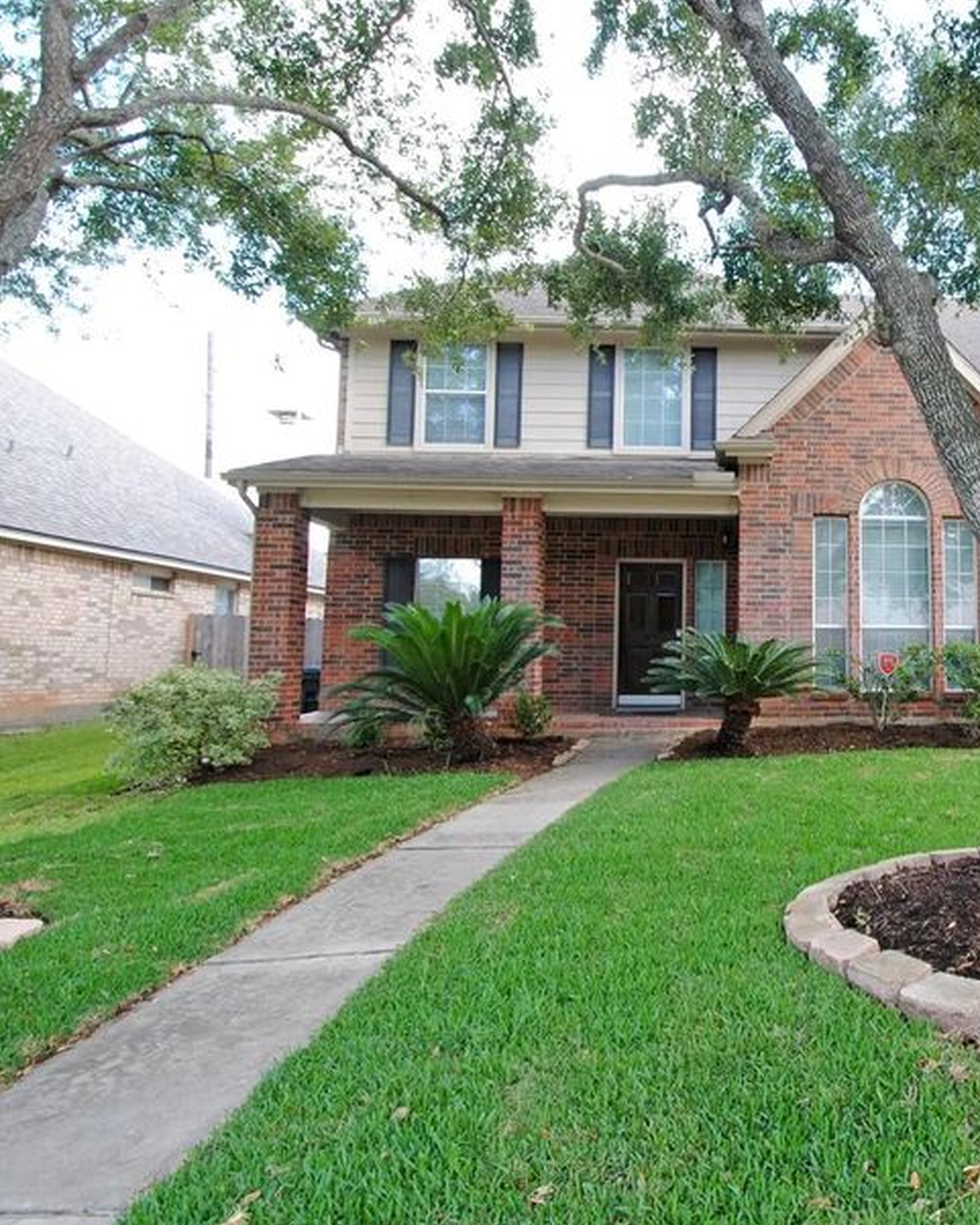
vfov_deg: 70.2
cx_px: 795
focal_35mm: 24
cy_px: 566
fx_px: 870
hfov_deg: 54.4
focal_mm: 10
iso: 100
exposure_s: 1/50
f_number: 4.5
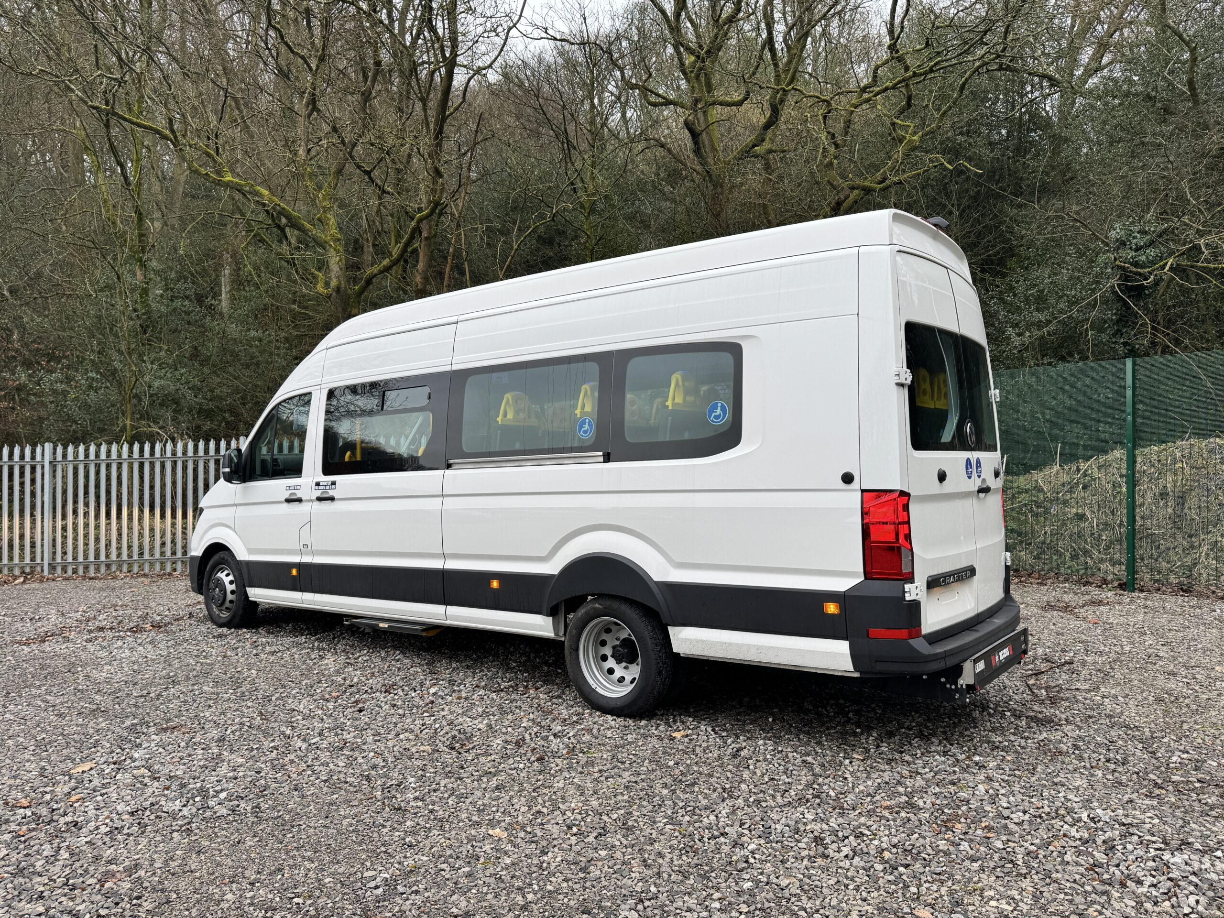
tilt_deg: +0.7
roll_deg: -0.7
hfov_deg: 71.6
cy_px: 459
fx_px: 849
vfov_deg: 56.8
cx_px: 612
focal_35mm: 24
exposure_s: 1/176
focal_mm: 6.76
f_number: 1.78
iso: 64
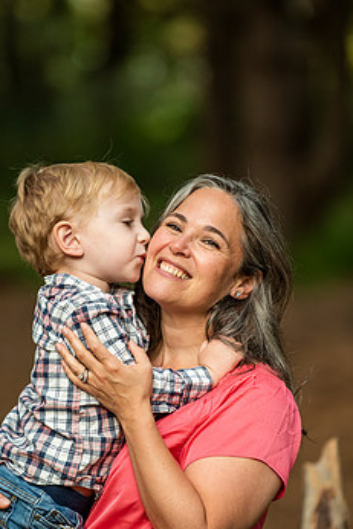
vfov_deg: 7.9
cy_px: 303
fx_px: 3820
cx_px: 159
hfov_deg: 5.3
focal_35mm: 260
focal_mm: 200
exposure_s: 1/200
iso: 1250
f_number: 3.2
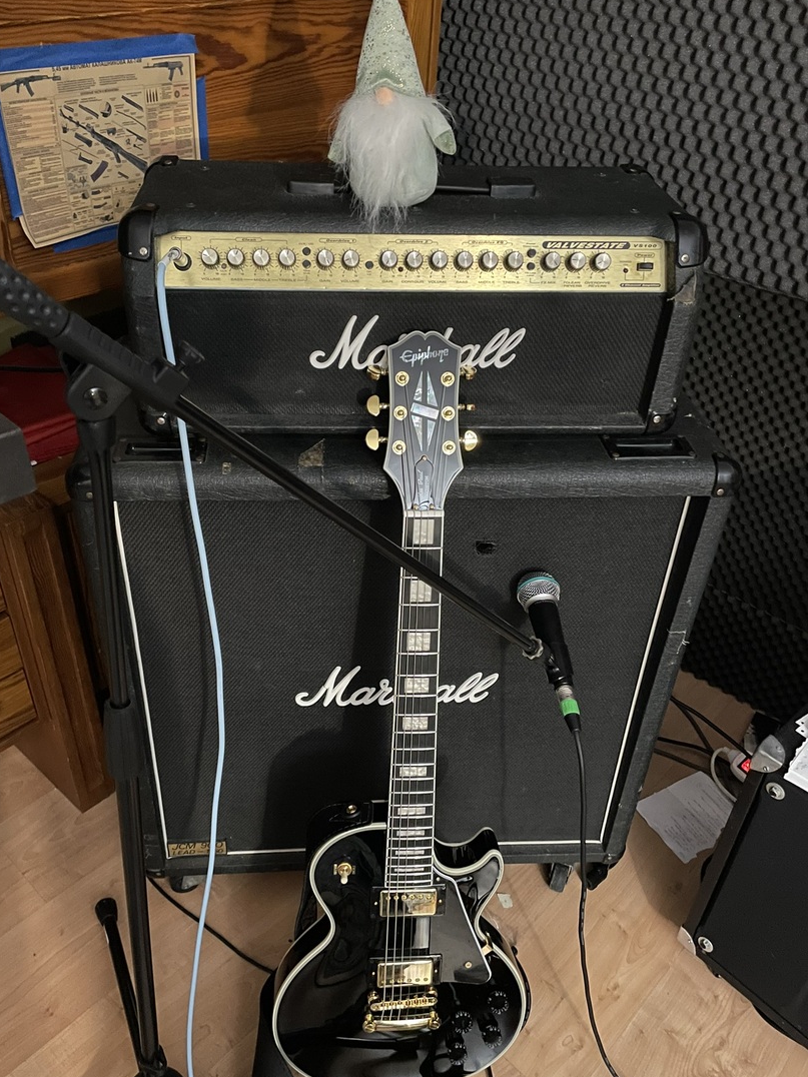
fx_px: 903
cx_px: 361
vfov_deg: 61.6
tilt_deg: -38.0
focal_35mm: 29
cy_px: 556
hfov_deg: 48.1
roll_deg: -1.1
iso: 500
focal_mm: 4.2
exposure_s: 1/13
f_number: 1.6
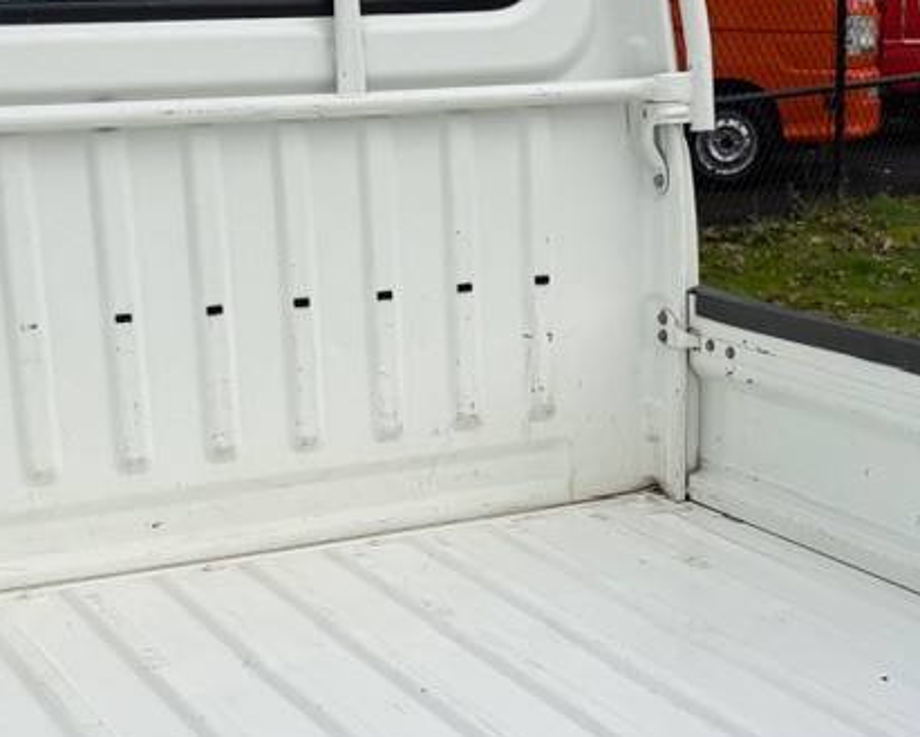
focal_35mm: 73
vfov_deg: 20.8
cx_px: 528
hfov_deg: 26.0
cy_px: 553
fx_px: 1988
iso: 80
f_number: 1.78
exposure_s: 1/1855
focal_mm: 6.76
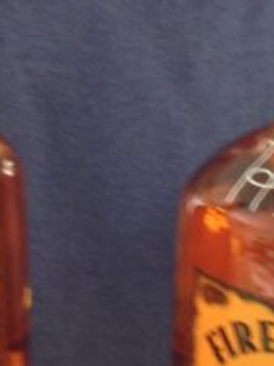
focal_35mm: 164
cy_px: 48
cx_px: 102
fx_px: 1733
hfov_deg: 9.0
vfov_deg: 12.0
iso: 50
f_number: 2.4
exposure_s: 1/20
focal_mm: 4.28
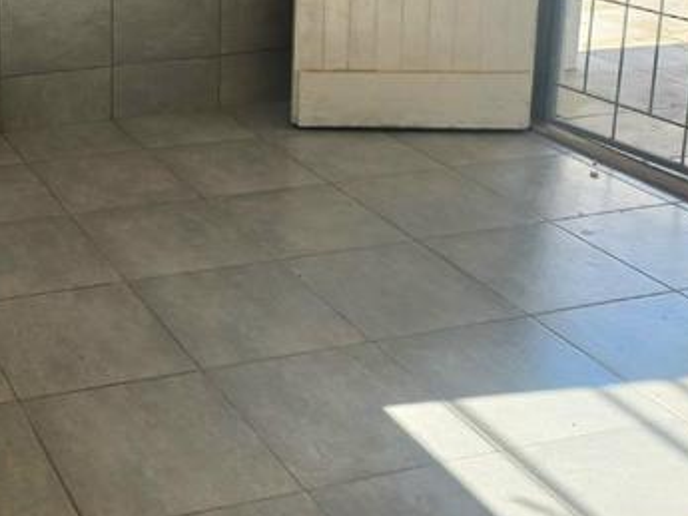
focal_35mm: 58
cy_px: -50
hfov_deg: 30.6
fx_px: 1153
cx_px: -18
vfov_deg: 23.7
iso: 32
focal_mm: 4.6
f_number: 1.8
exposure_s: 1/100
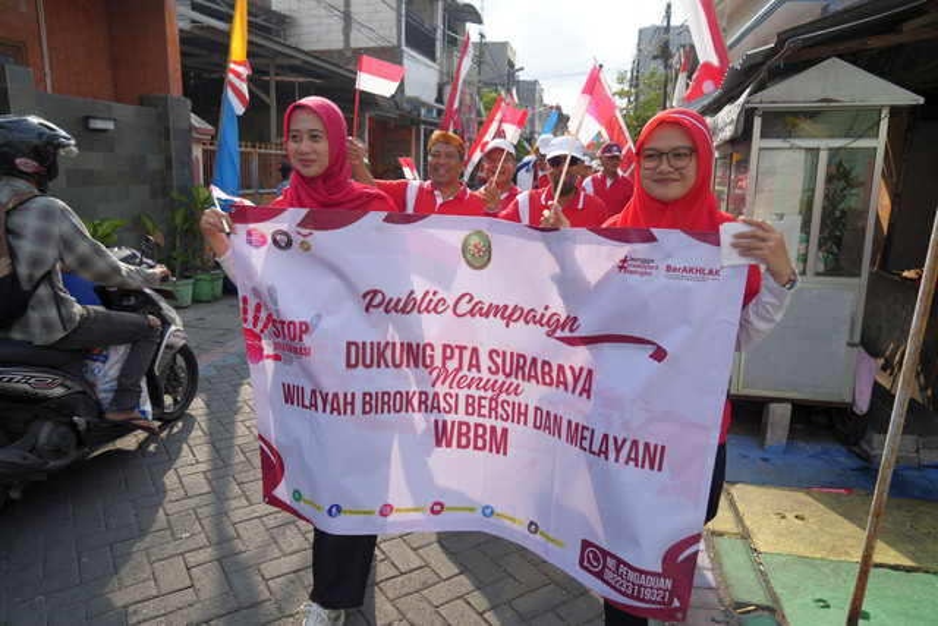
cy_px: 313
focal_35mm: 24
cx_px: 469
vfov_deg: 53.2
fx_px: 625
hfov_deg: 73.7
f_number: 4.5
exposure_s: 1/500
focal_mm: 24
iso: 100
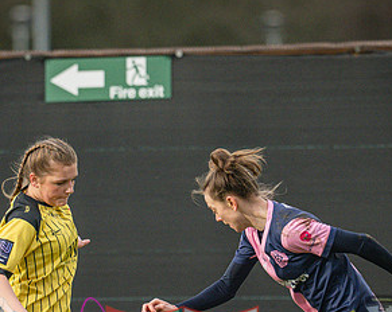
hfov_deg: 1.5
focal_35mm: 1310
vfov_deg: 1.2
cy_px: 266
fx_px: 15178
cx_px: 109
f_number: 4.5
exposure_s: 1/3200
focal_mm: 400
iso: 2000
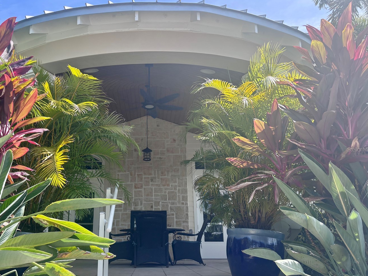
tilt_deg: +16.5
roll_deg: -0.2
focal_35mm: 32
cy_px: 149
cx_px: 147
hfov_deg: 56.4
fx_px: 340
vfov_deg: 44.1
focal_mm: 5.96
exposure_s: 1/1190
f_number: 1.6
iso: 50
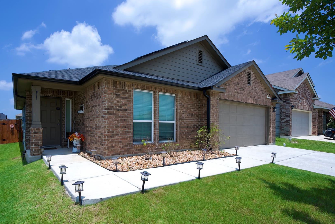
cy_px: 126
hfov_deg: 83.4
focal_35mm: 20
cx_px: 142
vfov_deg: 61.8
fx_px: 186
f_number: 6.3
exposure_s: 1/400
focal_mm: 16
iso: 64
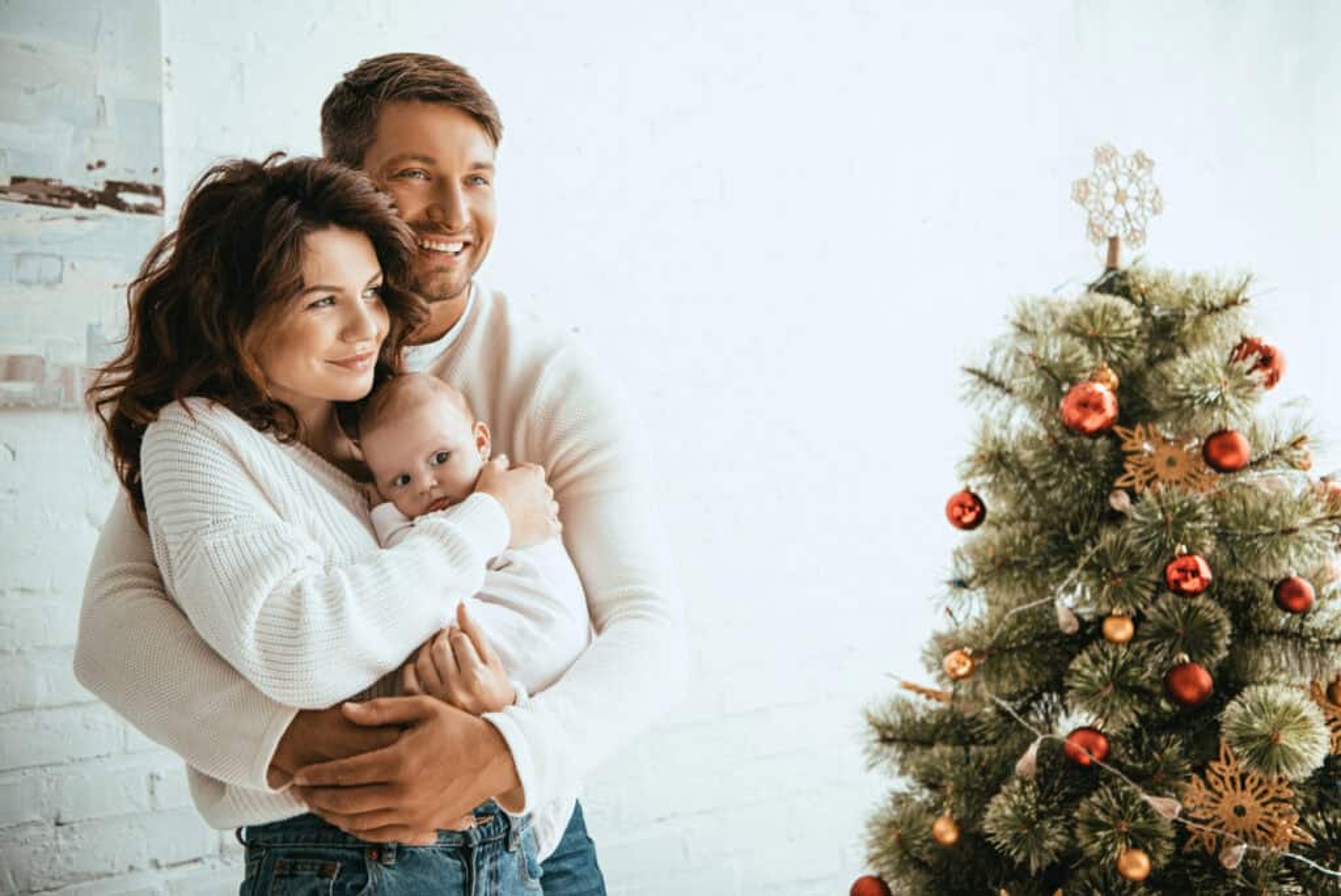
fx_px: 1714
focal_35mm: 46
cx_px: 670
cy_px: 448
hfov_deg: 42.7
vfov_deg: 29.3
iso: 100
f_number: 3.2
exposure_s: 1/200
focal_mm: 46
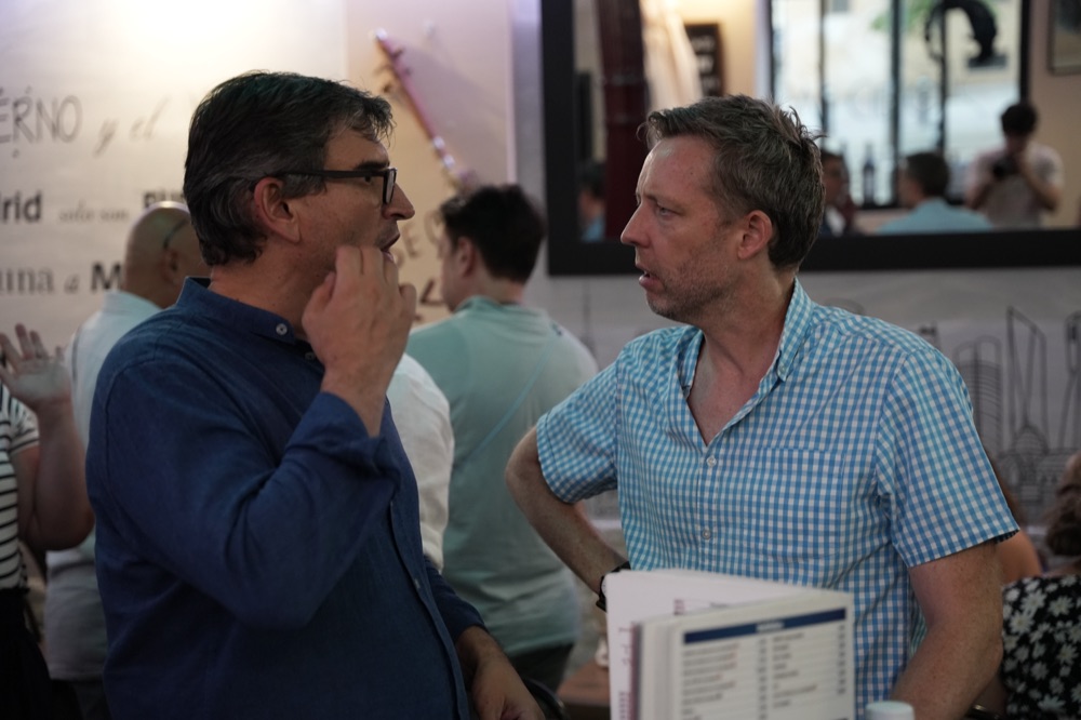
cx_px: 540
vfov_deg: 24.1
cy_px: 360
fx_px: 1690
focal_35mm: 56
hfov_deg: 35.5
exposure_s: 1/200
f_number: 2.8
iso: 3200
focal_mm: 56.3
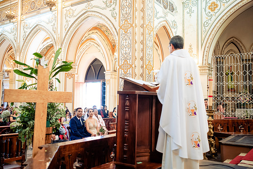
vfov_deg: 36.7
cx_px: 129
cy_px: 84
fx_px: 254
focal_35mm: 36
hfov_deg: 52.9
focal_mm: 35
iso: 1250
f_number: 2.8
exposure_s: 1/80
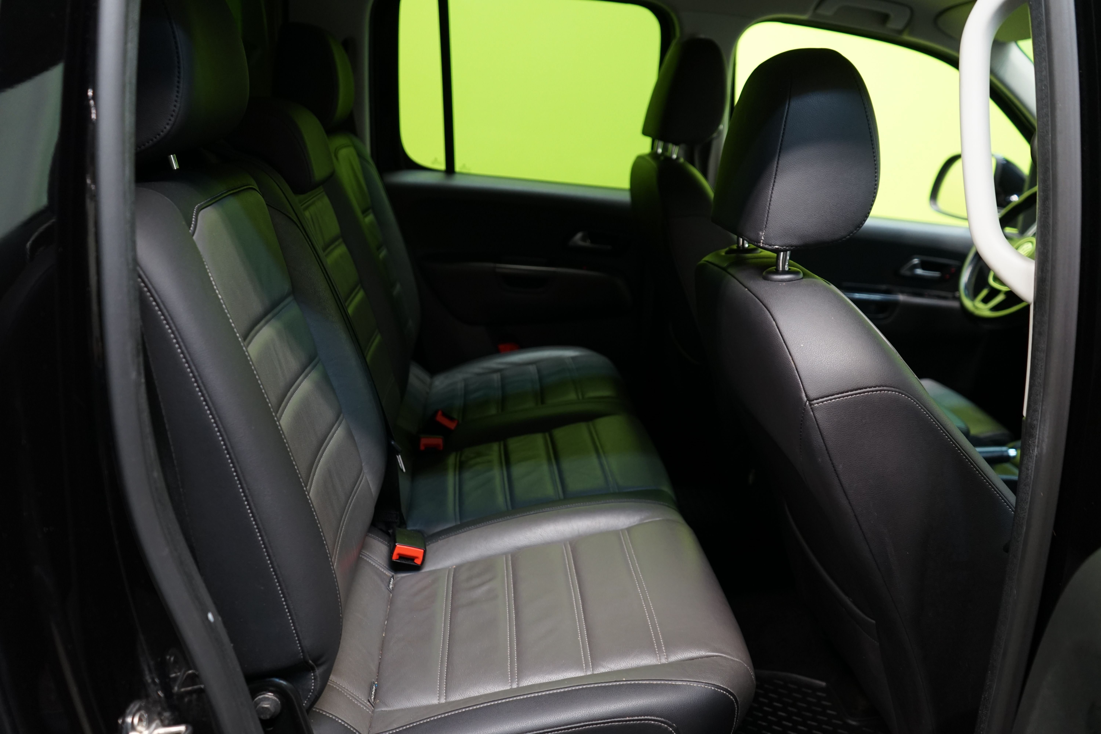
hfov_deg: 65.5
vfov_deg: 46.4
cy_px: 367
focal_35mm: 28
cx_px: 550
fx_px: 856
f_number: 3.5
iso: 800
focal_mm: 28
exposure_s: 1/30
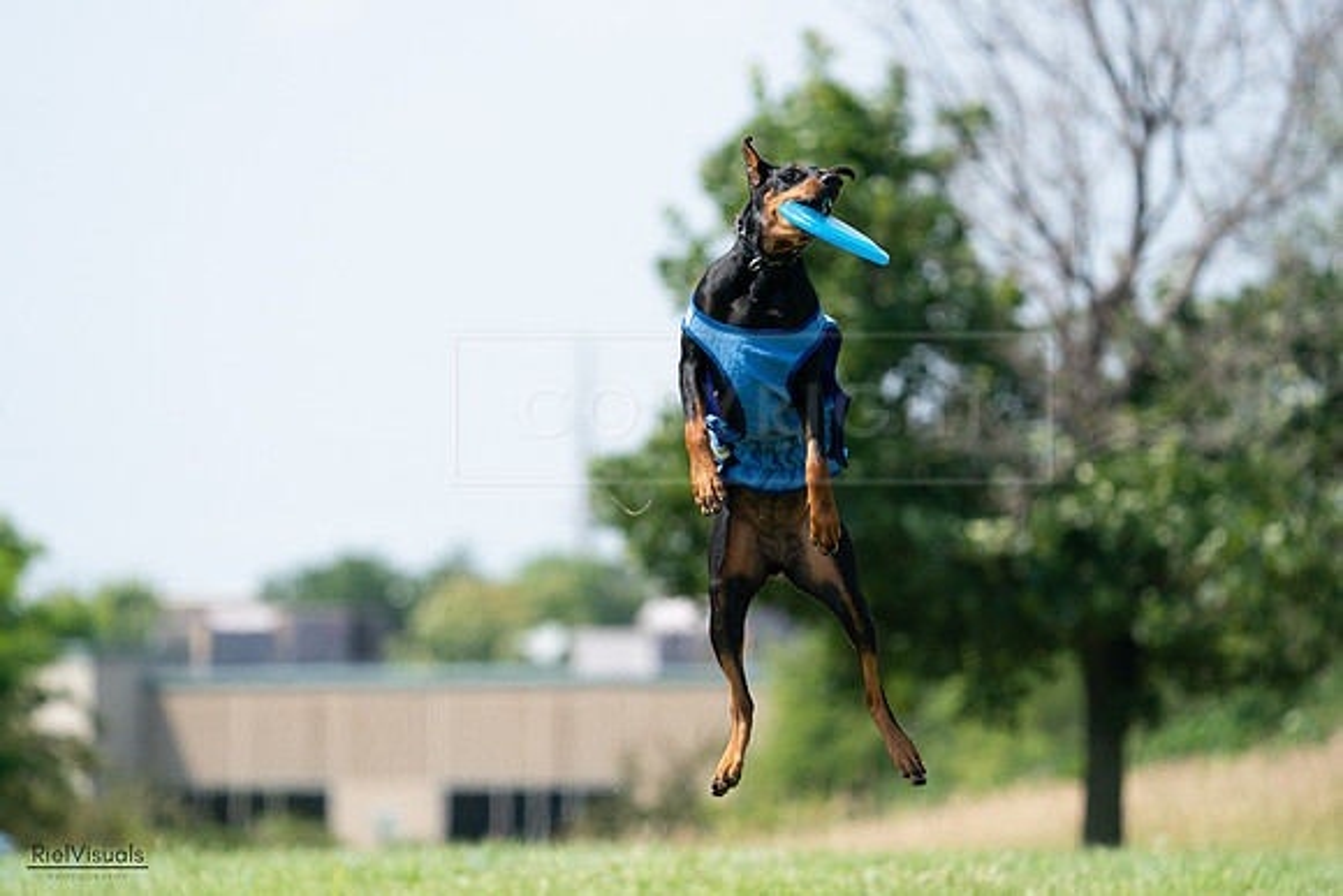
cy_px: 448
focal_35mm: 341
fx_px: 12724
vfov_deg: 4.0
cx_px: 672
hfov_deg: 6.0
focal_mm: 341
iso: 1600
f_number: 6.3
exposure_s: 1/4000
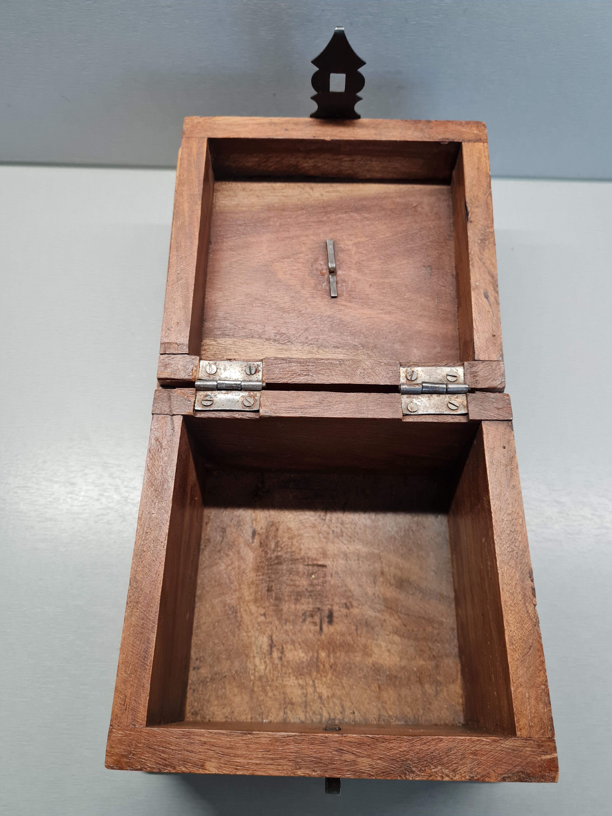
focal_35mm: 26
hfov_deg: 53.1
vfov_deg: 67.3
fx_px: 613
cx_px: 306
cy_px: 408
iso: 250
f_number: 1.8
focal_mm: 5.4
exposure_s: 1/100
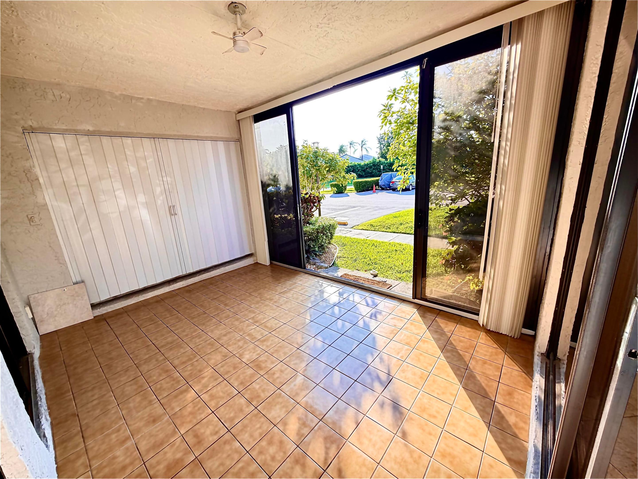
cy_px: 240
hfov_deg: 102.1
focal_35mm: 14
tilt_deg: -13.8
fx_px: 258
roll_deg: +3.8
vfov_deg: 85.7
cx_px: 319
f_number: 2.2
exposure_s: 1/121
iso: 80
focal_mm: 2.22
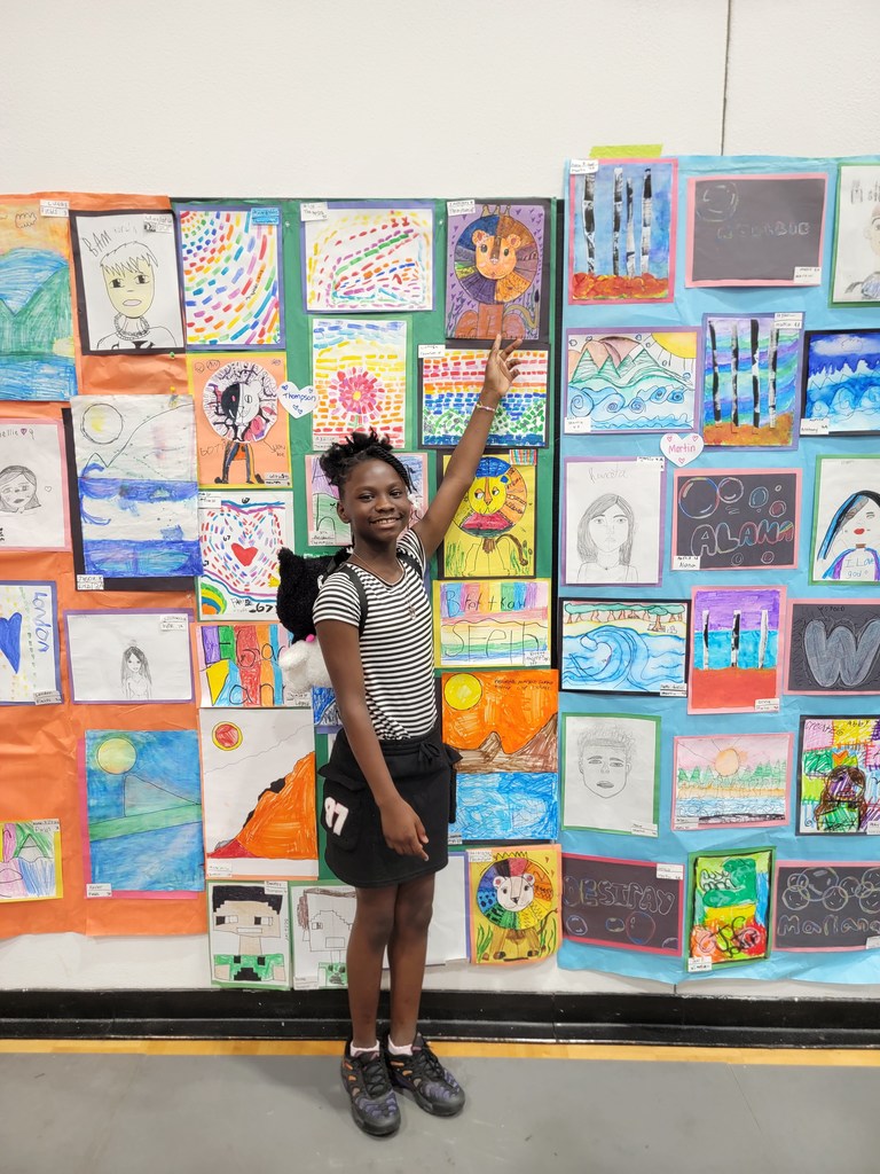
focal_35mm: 24
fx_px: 813
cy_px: 587
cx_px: 440
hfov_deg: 56.8
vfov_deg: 71.6
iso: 320
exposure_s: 1/120
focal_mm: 6.7
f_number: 1.8
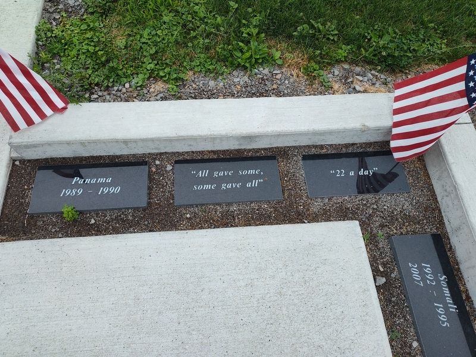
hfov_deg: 73.9
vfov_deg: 58.9
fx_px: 316
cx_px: 238
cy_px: 178
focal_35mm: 23
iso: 100
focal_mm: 5.56
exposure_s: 1/476
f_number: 1.8
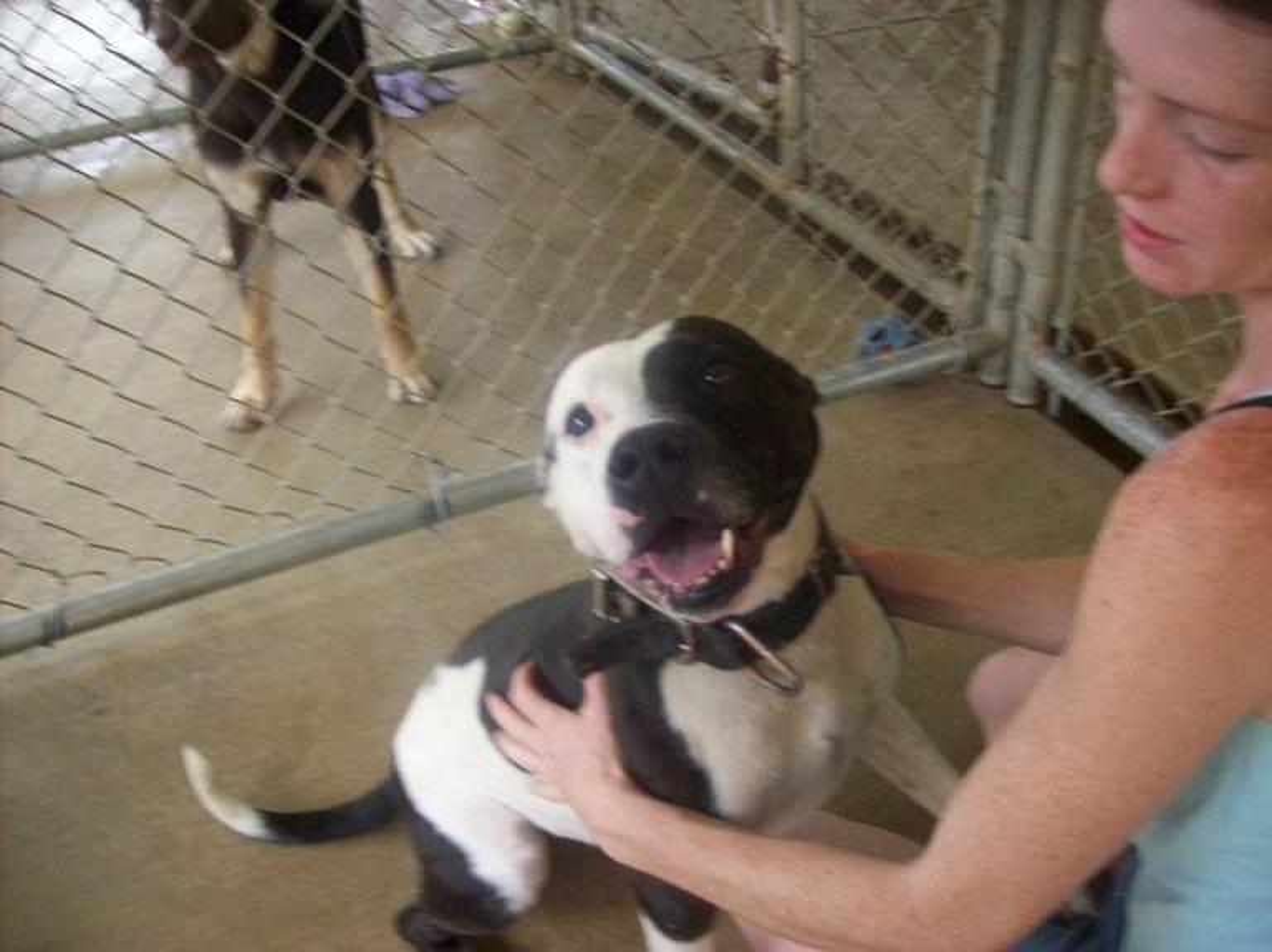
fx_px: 1322
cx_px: 636
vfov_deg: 39.6
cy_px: 476
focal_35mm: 36
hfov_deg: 51.4
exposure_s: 1/67.1
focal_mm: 6
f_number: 2.7
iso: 200
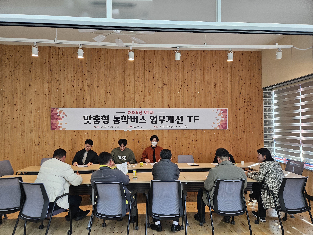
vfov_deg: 58.9
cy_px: 118
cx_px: 156
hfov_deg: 73.9
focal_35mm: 23
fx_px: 208
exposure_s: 1/120
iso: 80
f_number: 1.8
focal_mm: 5.4
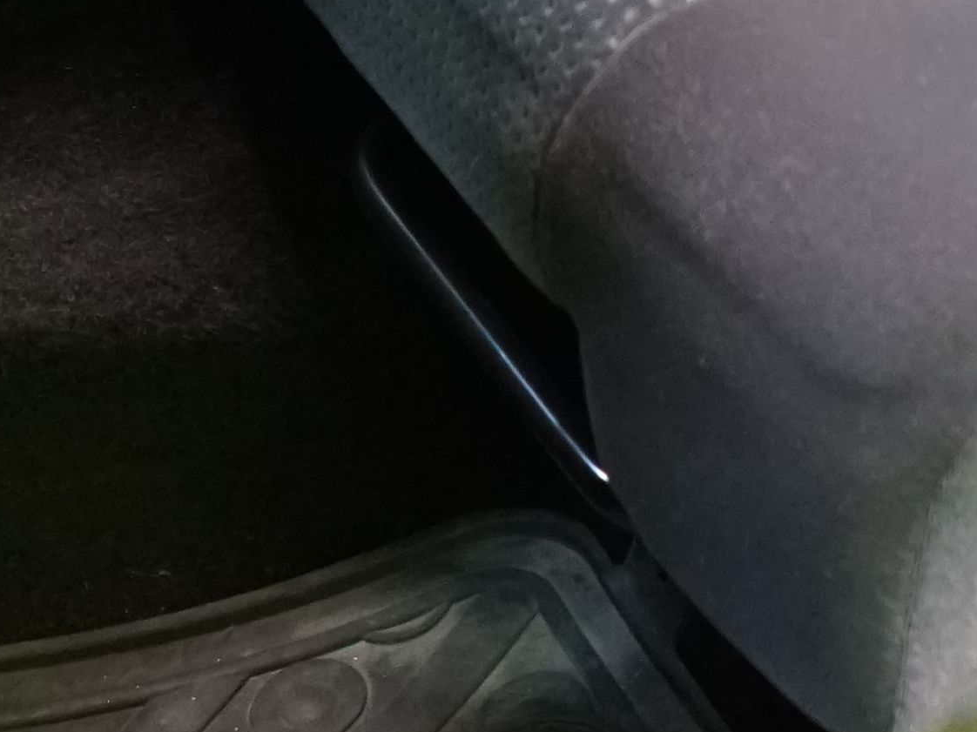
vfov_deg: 9.3
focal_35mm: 144
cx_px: 1808
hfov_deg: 12.4
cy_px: -940
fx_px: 4063
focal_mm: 28
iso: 2500
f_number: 3.5
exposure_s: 1/30
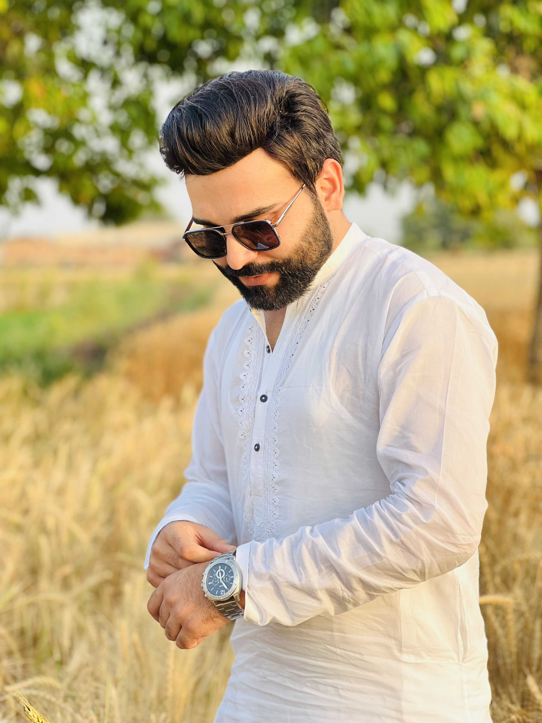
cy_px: 362
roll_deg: +2.0
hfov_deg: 19.1
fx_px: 1608
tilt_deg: -2.9
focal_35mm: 77
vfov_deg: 25.3
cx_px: 271
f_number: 2.8
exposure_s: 1/121
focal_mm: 9
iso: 64
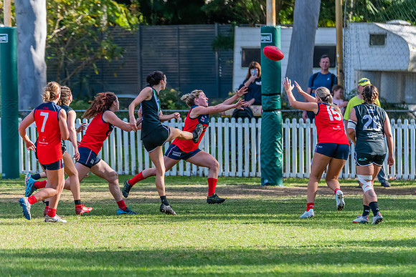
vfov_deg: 3.0
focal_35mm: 456
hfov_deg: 4.5
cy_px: 147
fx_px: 5275
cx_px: 205
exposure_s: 1/1600
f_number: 6
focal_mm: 350
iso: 1600
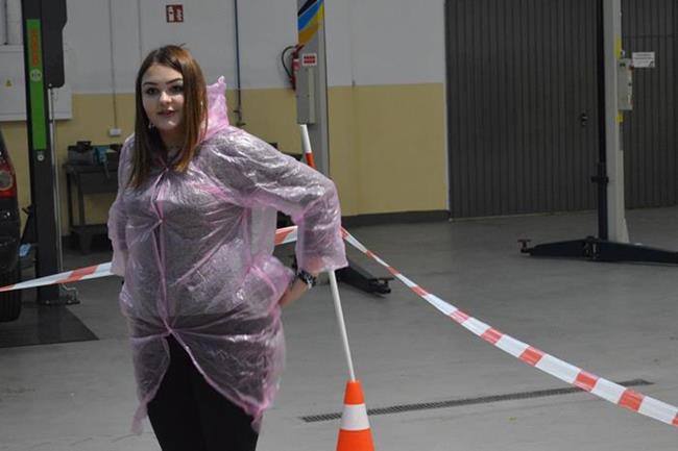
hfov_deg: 24.6
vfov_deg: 16.5
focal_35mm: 82
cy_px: 226
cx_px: 339
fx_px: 1553
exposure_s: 1/125
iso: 3200
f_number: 5.6
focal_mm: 55
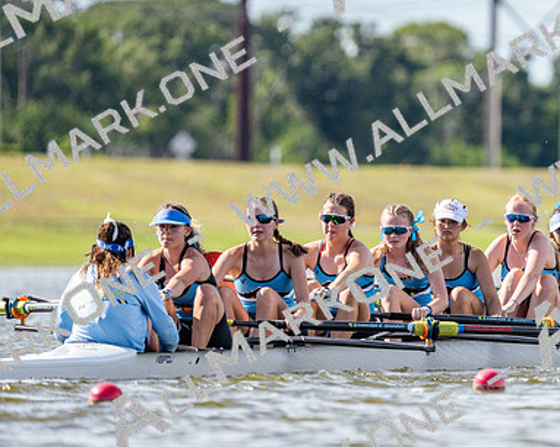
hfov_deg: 2.8
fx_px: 11264
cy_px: 232
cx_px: 409
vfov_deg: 2.3
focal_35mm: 680
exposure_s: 1/2500
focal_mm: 478
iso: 400
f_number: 6.3
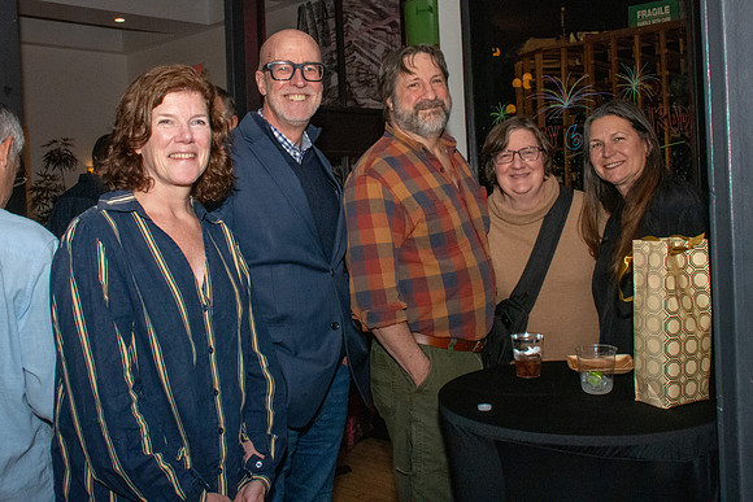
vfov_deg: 36.0
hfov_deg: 52.0
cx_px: 357
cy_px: 208
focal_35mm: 37
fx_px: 772
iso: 5000
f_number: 14
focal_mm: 21
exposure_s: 1/200
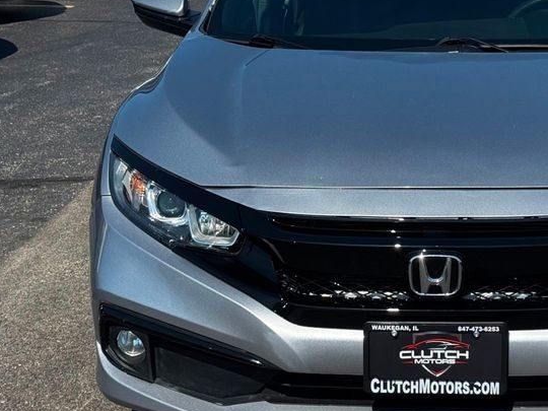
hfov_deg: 21.3
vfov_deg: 16.2
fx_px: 1441
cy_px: 172
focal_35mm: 91
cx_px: 435
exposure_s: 1/4049
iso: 64
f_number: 1.78
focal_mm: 6.76
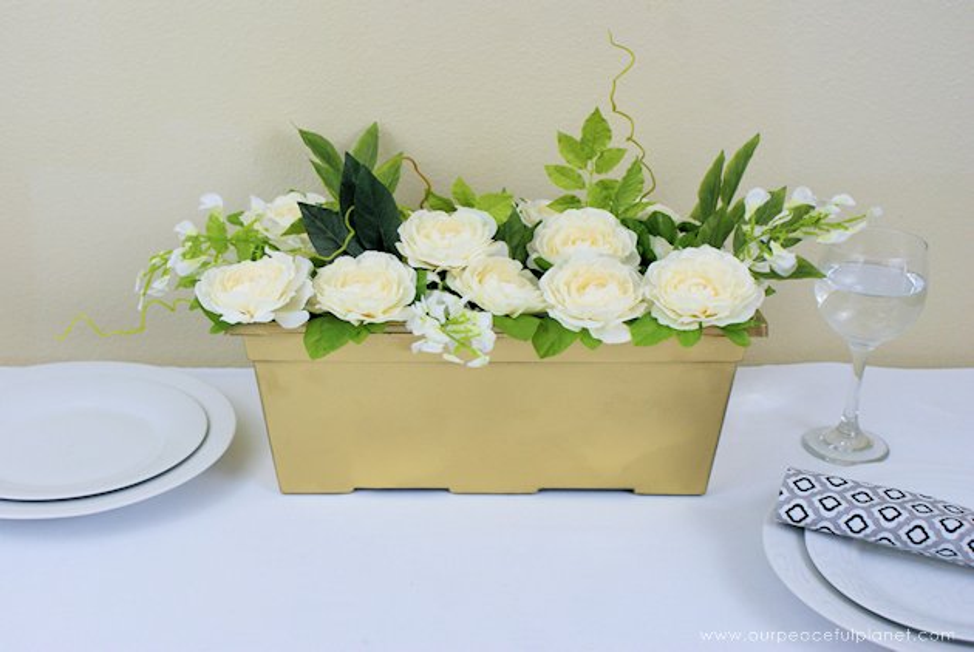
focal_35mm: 52
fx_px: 1422
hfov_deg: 37.8
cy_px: 326
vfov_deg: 25.8
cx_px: 487
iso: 400
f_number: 5.6
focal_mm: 35
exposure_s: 1/25
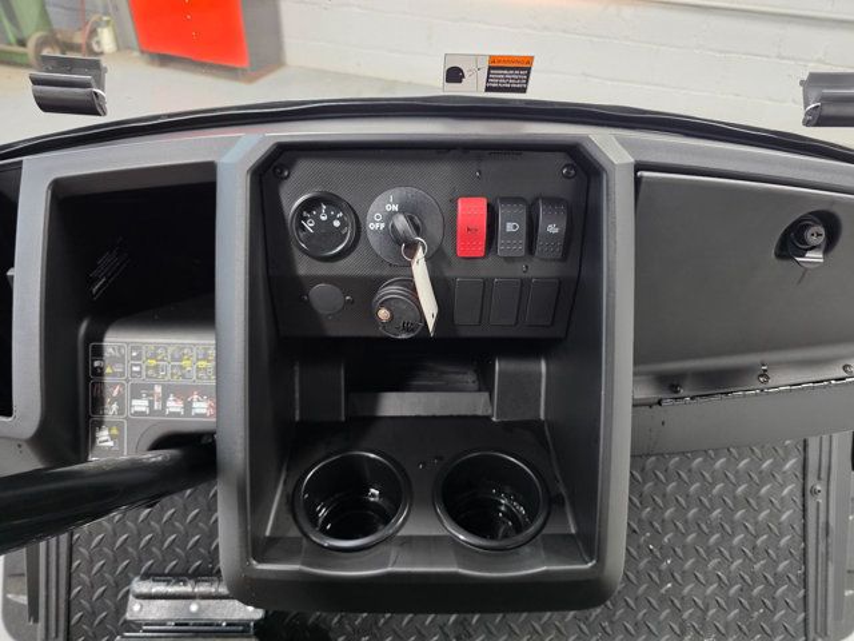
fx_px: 567
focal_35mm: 23
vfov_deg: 58.9
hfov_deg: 73.9
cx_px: 427
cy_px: 320
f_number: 1.7
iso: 500
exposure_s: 1/120
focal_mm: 6.3
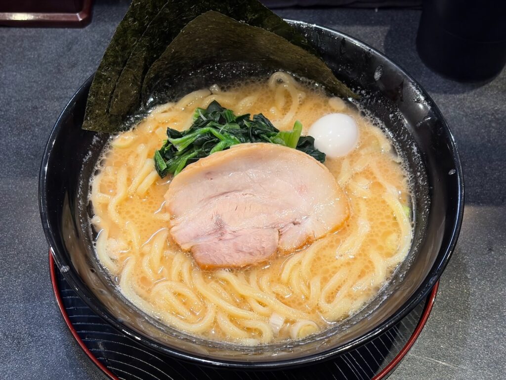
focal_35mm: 52
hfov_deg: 36.8
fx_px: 760
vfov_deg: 28.0
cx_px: 253
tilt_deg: -56.9
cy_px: 190
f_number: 1.6
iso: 80
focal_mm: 5.96
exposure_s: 1/50
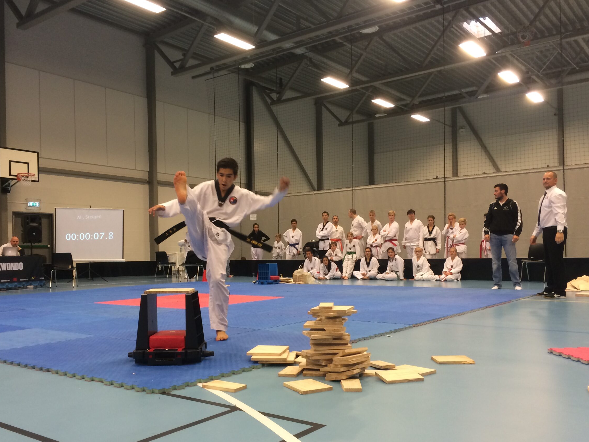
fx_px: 578
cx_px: 276
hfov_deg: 53.9
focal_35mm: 34
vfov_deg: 41.7
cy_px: 242
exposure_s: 1/33
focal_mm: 4.12
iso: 64
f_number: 2.2
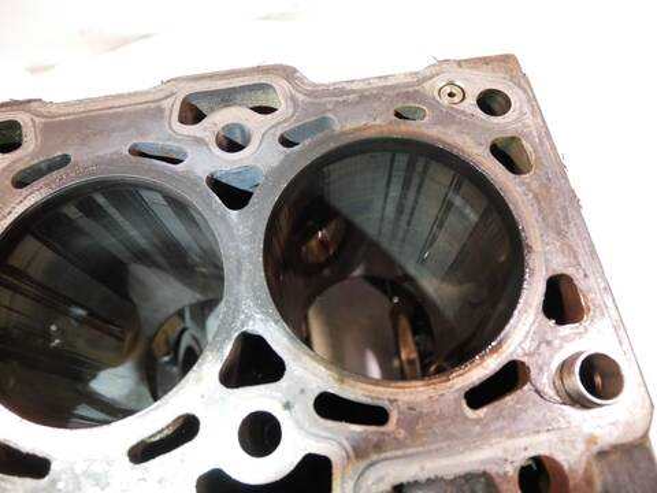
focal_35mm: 24
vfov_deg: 56.8
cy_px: 246
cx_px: 328
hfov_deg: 71.6
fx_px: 456
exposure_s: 1/60
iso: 2000
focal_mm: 12
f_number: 3.5
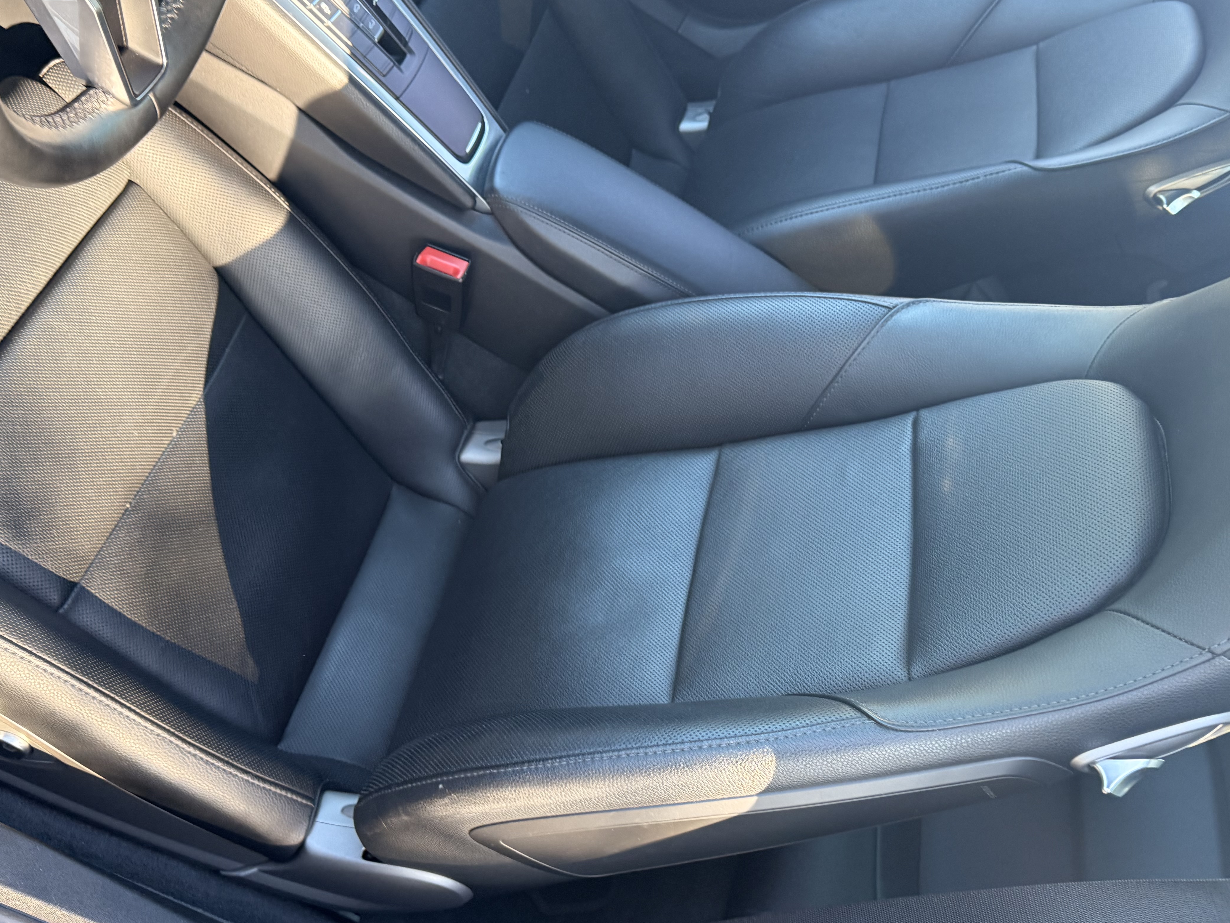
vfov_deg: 42.9
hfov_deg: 55.3
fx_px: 1173
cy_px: 518
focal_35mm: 33
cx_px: 636
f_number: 1.78
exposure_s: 1/110
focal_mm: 6.76
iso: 200
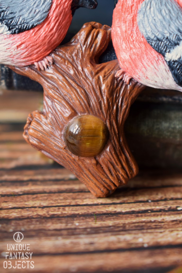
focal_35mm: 82
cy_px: 136
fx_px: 626
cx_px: 91
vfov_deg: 24.6
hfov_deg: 16.6
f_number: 5.6
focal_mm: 55
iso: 450
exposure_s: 1/60
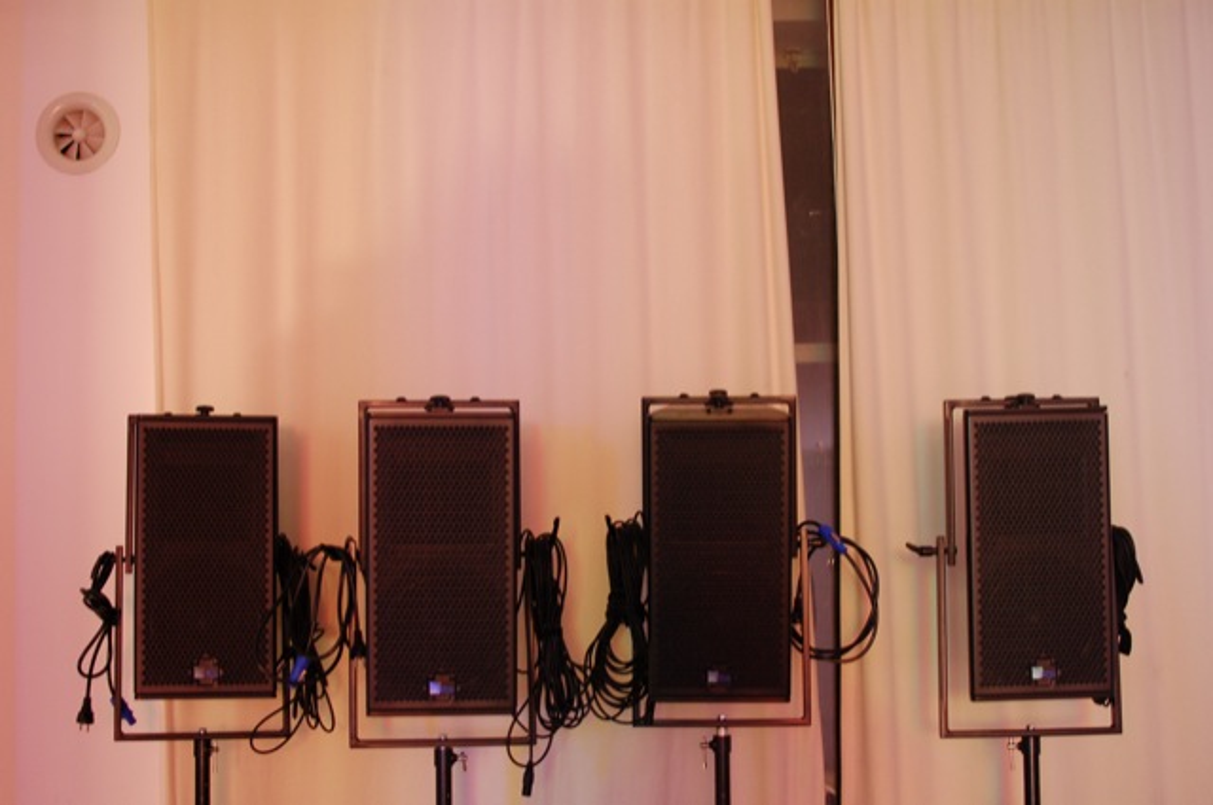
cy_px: 402
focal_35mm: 52
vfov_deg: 25.7
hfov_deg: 37.9
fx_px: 1767
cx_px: 606
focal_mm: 35
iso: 800
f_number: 2.8
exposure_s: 1/30
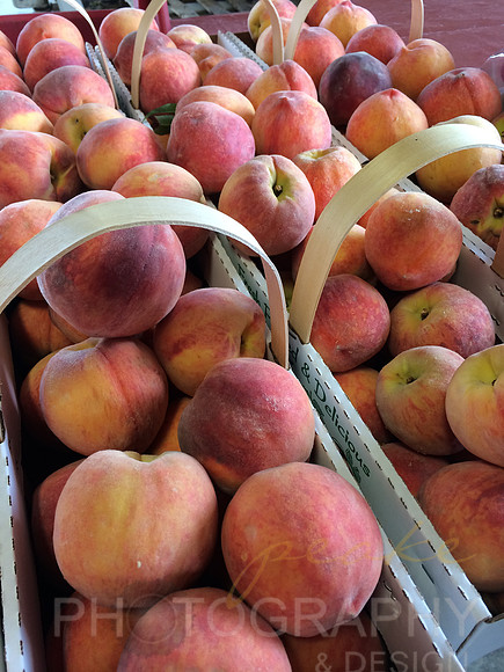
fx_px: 582
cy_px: 336
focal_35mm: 30
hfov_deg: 46.8
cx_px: 252
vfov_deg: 60.0
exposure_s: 1/40
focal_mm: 4.12
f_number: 2.2
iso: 40
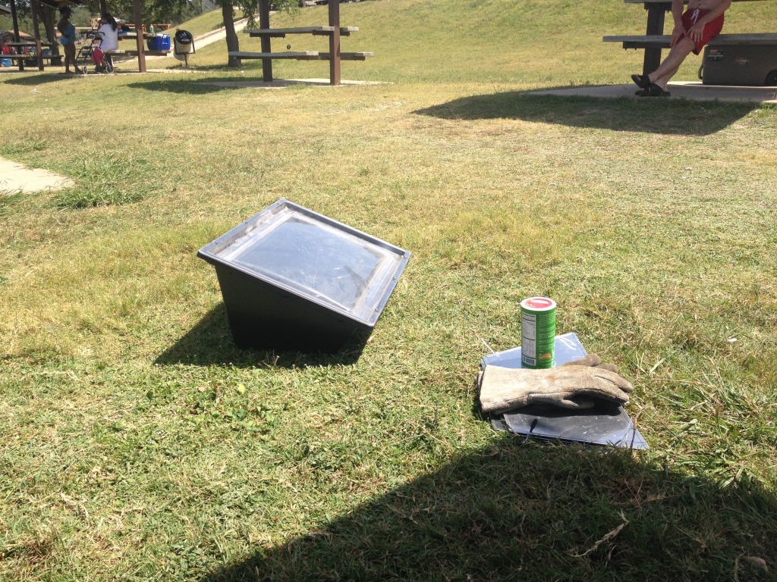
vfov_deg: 40.7
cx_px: 388
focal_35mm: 35
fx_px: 786
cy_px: 291
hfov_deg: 52.6
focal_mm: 4.28
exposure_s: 1/1200
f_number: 2.4
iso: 50
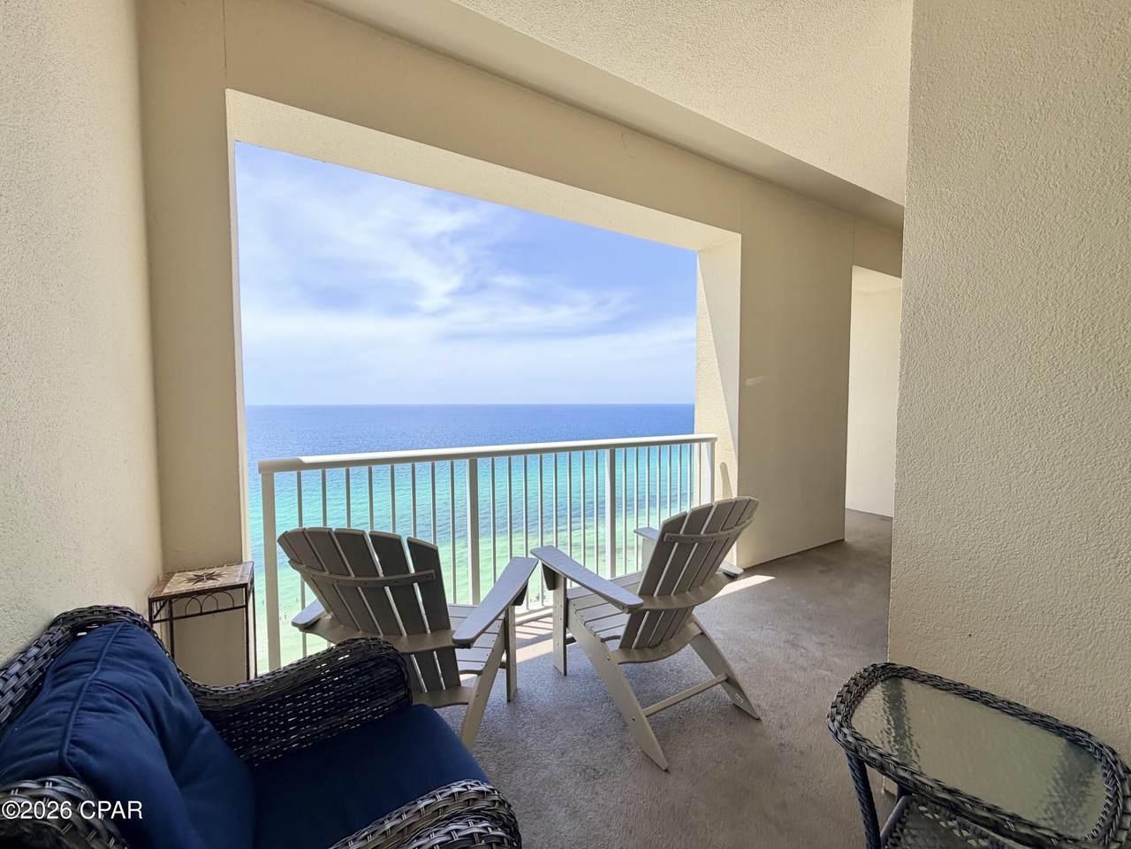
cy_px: 424
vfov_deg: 85.7
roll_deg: +0.0
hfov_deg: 102.1
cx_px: 566
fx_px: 457
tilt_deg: -3.6
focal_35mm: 14
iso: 64
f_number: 2.2
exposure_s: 1/502
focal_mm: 2.22
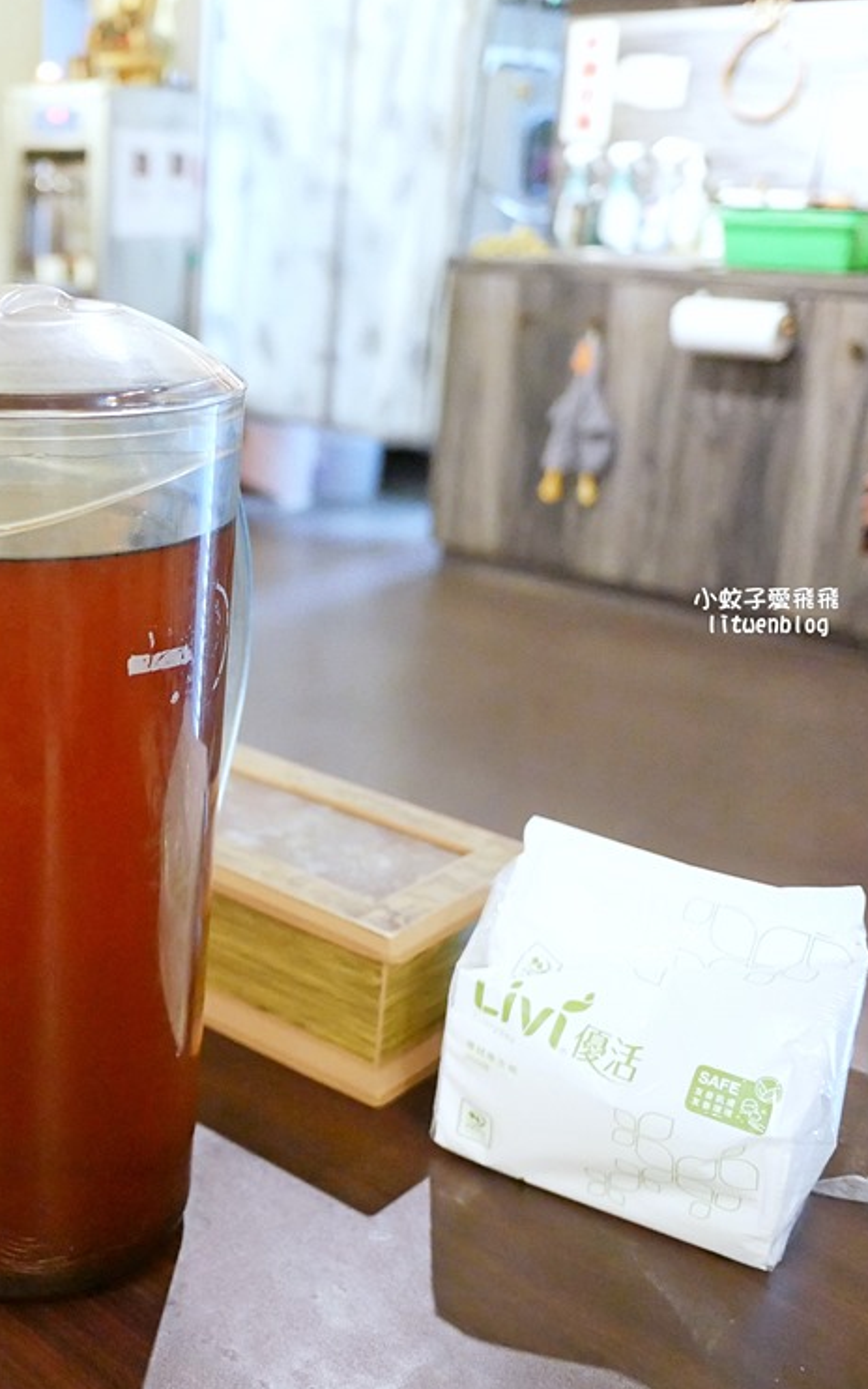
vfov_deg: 49.3
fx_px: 1513
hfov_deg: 30.3
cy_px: 690
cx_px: 47
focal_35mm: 40
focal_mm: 14
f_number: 2.5
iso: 3200
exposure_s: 1/50
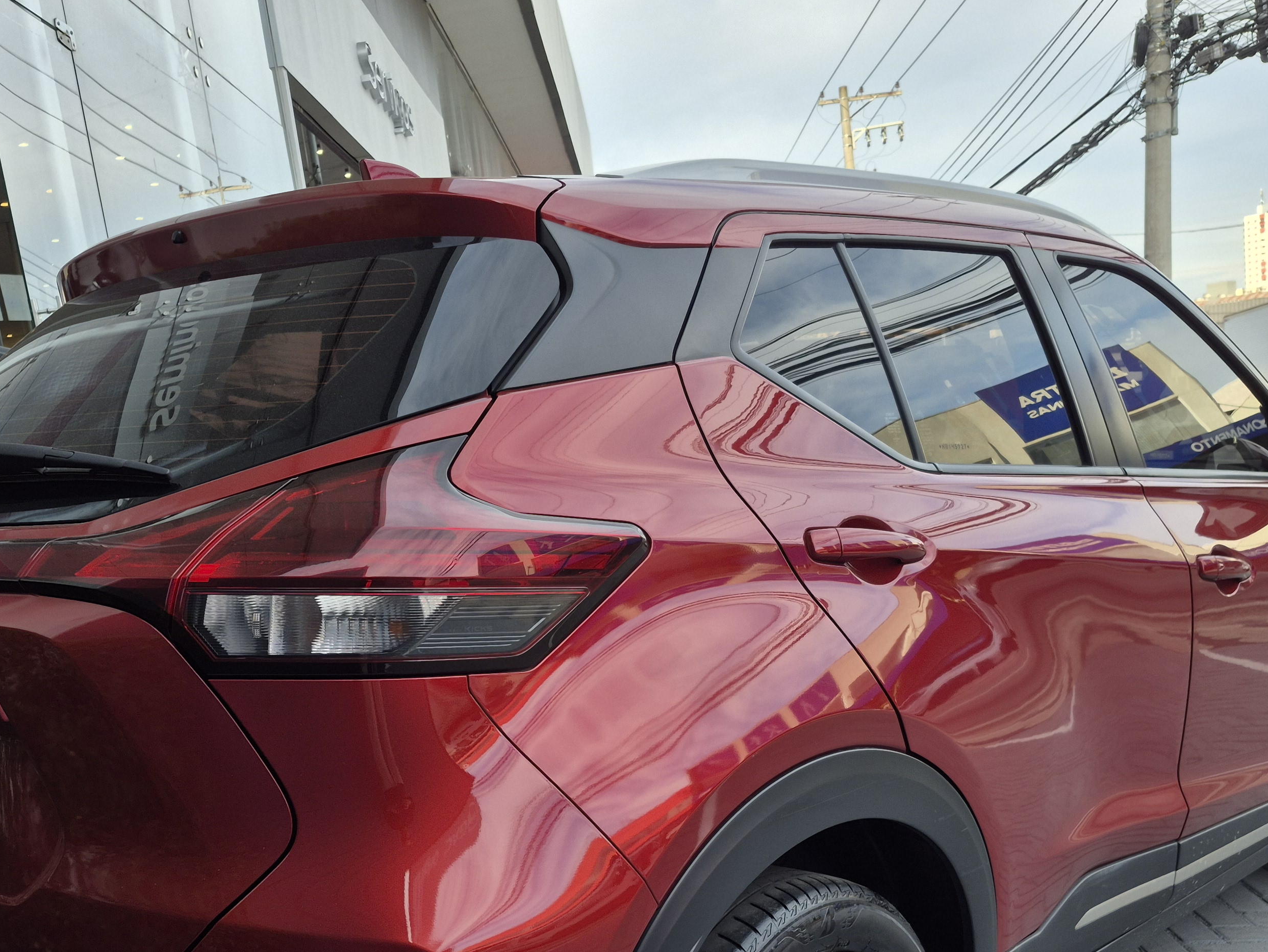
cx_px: 637
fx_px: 1355
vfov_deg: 37.6
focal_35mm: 37
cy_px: 729
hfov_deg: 50.1
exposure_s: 1/552
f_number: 1.8
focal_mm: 5.4
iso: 25
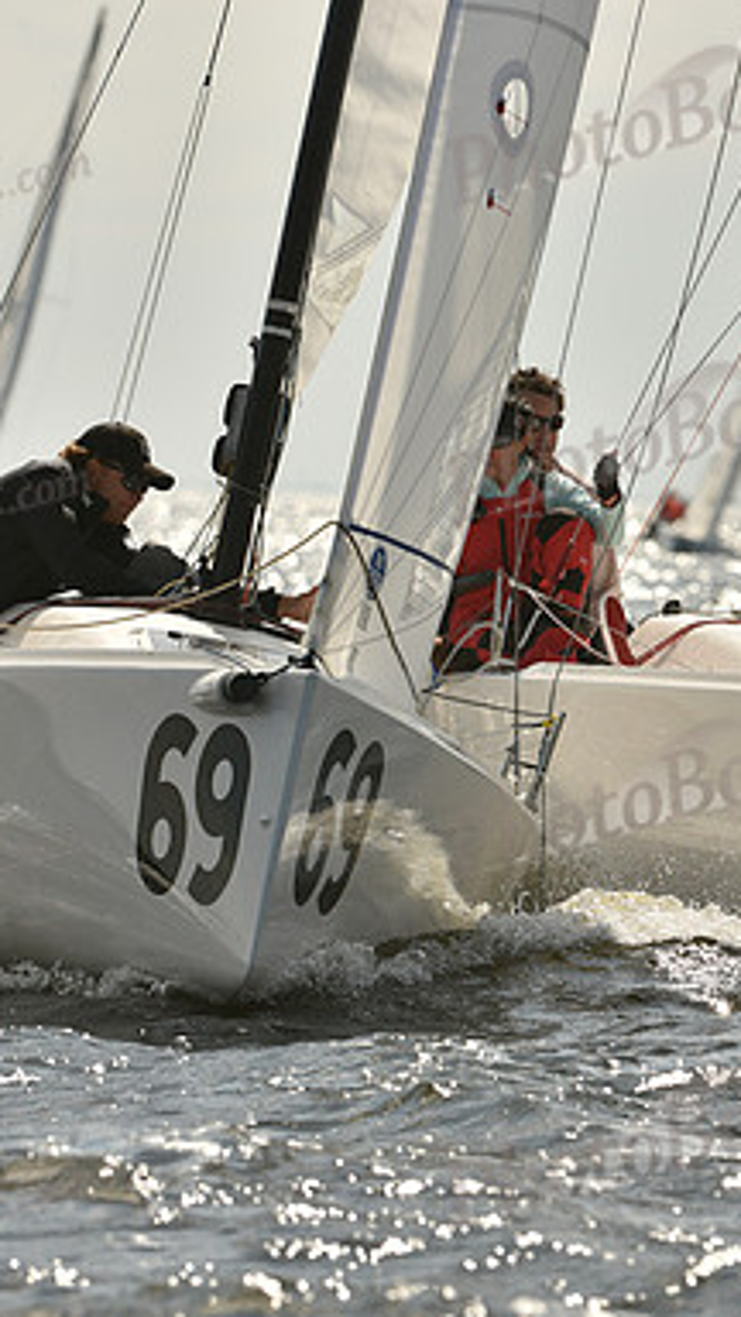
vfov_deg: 5.1
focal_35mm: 427
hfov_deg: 2.8
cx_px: 271
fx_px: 14915
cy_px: 660
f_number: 6.3
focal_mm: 270
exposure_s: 1/2000
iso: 250
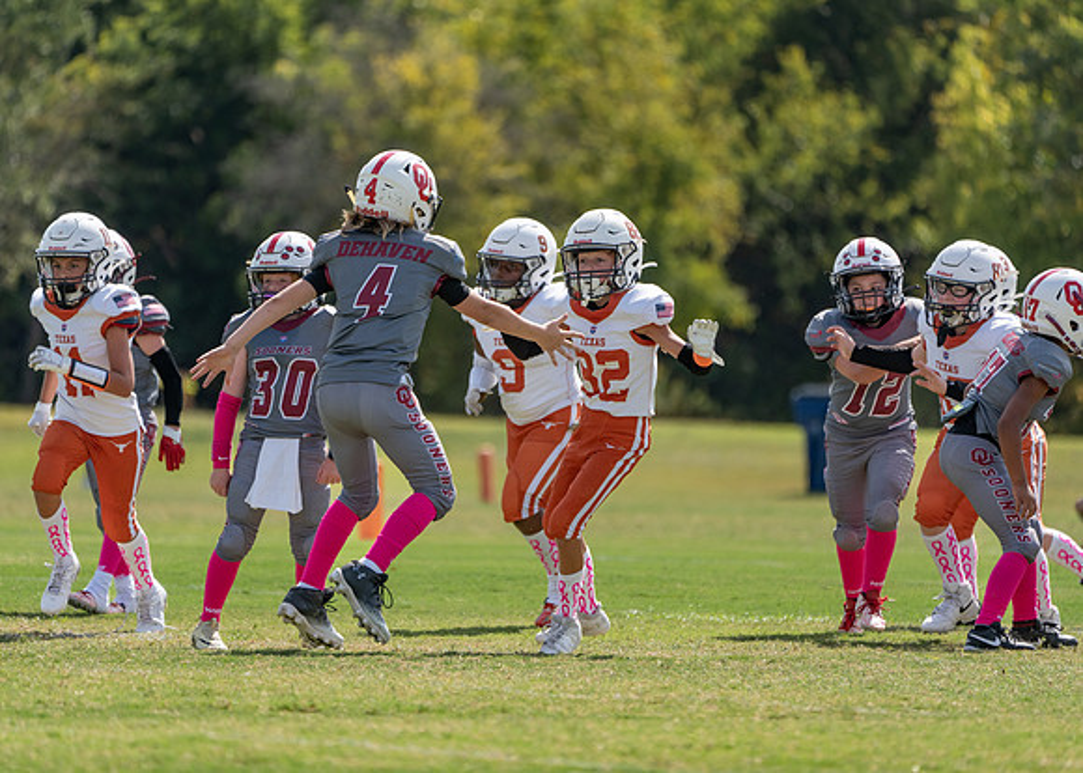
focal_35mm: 419
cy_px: 386
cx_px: 542
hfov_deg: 4.8
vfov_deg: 3.4
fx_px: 12889
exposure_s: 1/2000
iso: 500
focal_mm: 400
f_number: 5.6
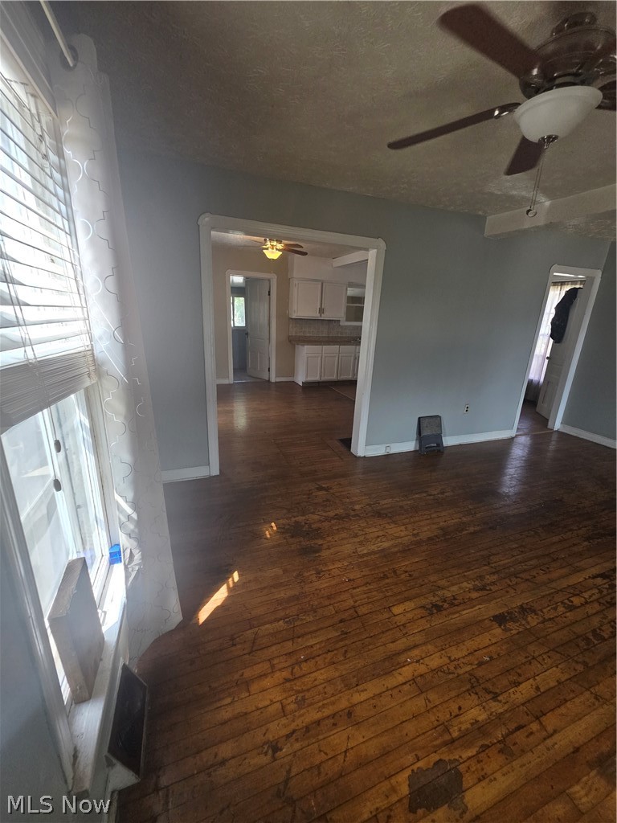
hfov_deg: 89.9
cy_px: 412
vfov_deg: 106.2
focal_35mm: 13
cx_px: 308
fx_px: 309
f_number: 1.9
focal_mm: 2.2
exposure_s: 1/359
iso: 200
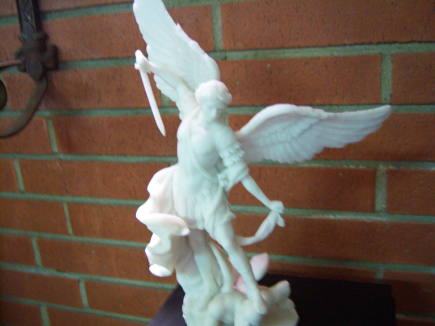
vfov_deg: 39.7
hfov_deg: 51.4
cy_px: 163
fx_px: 452
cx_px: 218
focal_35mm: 36
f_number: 2.8
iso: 400
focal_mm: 7.5
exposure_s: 1/8
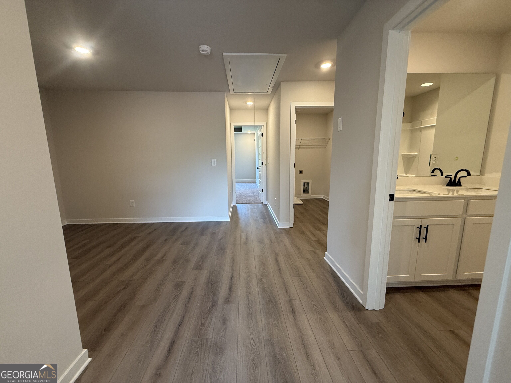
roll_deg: +0.9
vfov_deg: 85.7
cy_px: 192
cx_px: 256
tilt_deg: -8.8
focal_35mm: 14
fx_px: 207
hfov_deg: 102.1
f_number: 2.2
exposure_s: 1/120
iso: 320
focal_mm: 2.22
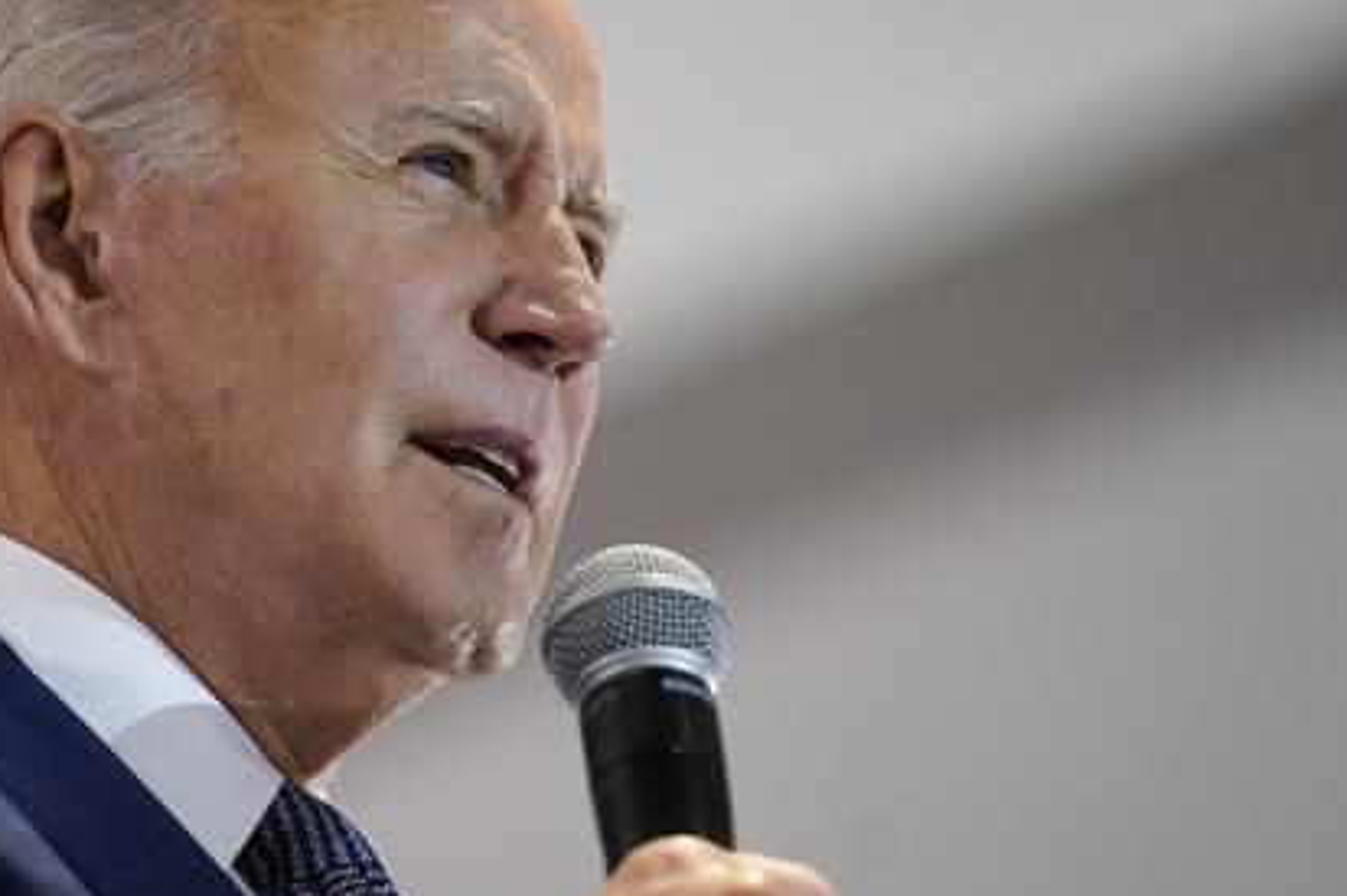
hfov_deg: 6.5
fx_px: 11781
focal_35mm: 315
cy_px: 494
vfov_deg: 4.4
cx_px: 362
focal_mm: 200
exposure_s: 1/250
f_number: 2.8
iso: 2000
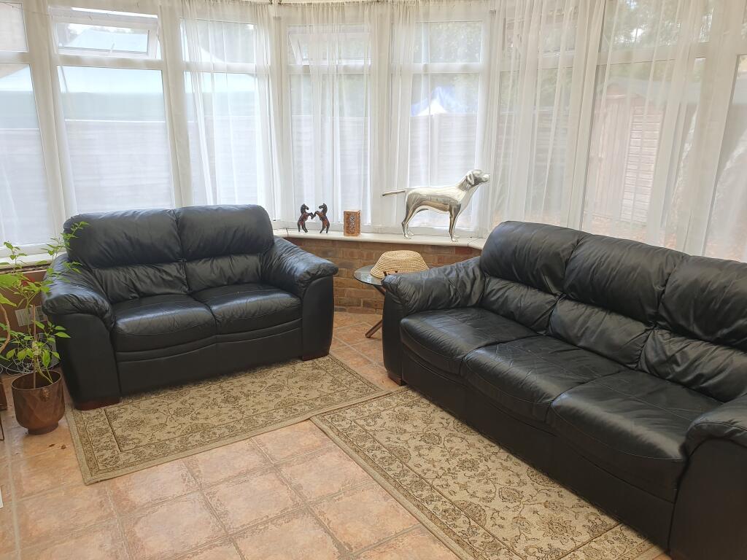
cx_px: 374
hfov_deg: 67.3
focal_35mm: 26
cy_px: 280
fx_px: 561
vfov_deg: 53.1
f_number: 2.4
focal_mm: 4.32
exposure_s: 1/144
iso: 50
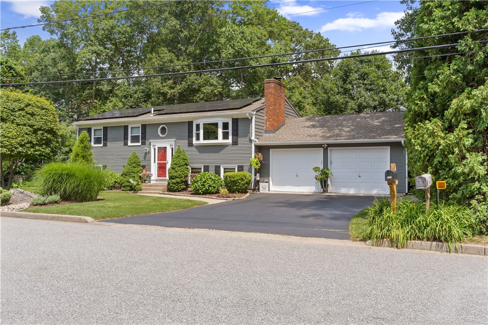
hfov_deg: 61.9
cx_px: 244
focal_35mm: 30
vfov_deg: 43.6
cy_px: 162
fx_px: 407
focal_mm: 20
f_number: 7.1
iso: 100
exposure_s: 1/125
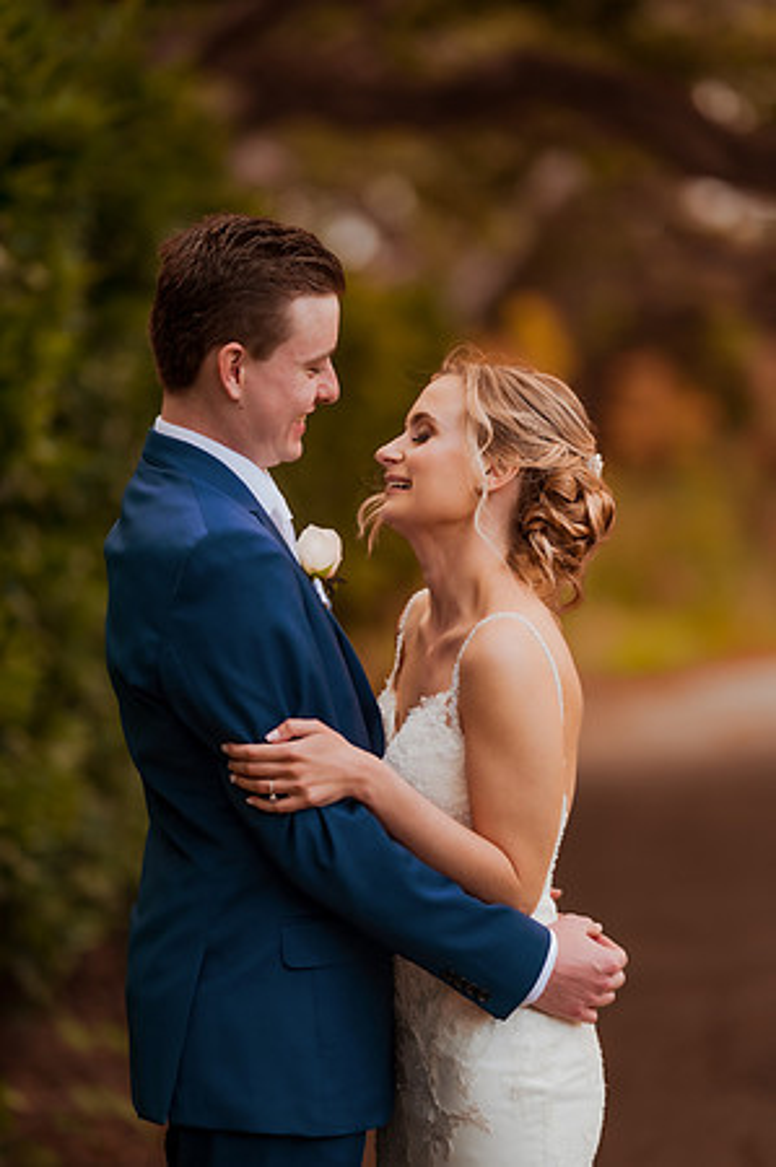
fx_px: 4375
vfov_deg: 15.2
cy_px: 584
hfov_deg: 10.1
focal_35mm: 135
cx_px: 388
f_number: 1.8
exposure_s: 1/1000
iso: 320
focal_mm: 135
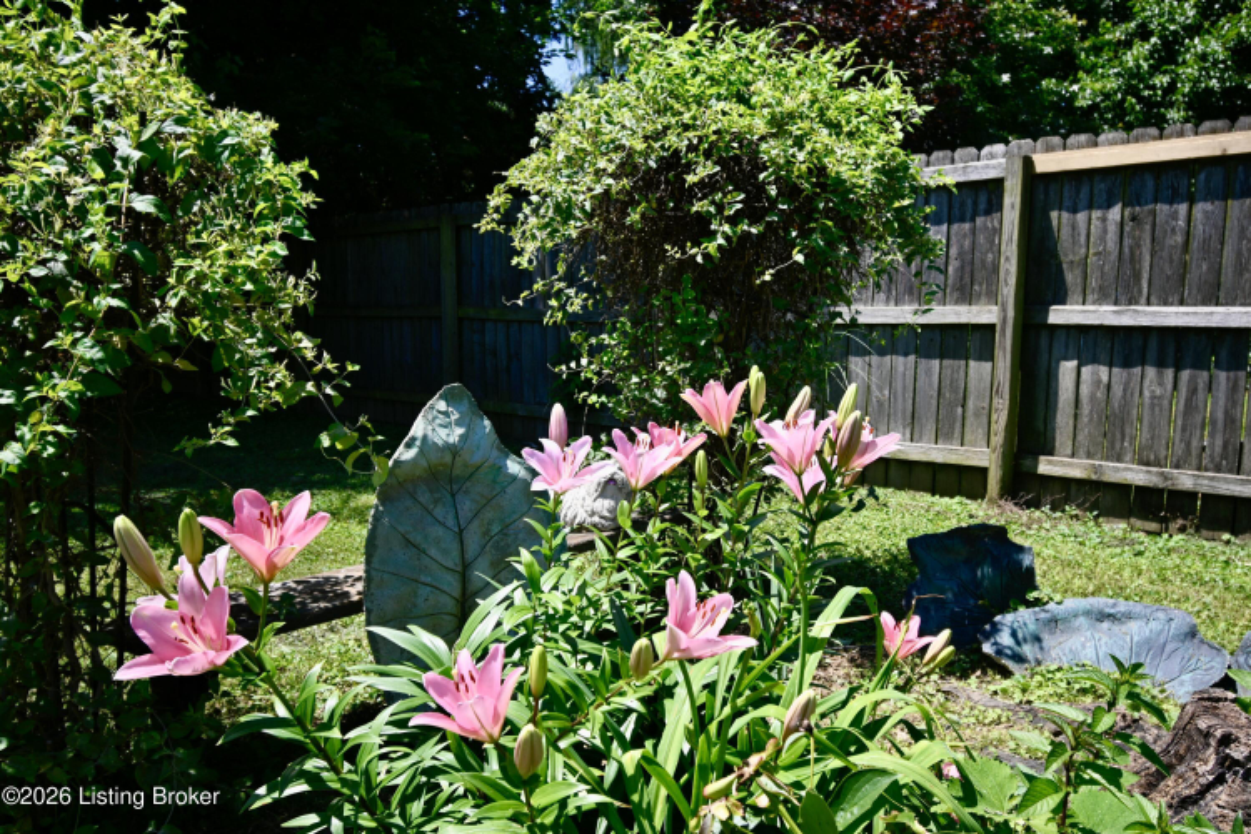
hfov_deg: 61.9
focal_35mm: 30
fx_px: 1042
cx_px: 626
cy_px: 417
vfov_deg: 43.6
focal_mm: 20
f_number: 5.6
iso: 100
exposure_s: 1/350
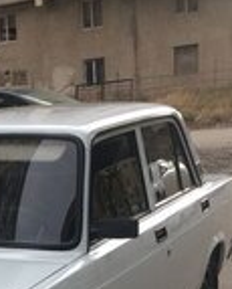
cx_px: -103
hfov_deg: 14.8
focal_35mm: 98
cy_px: 380
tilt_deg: -19.2
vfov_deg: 18.2
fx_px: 838
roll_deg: +8.4
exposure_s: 1/100
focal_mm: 4.15
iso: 40
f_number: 2.2
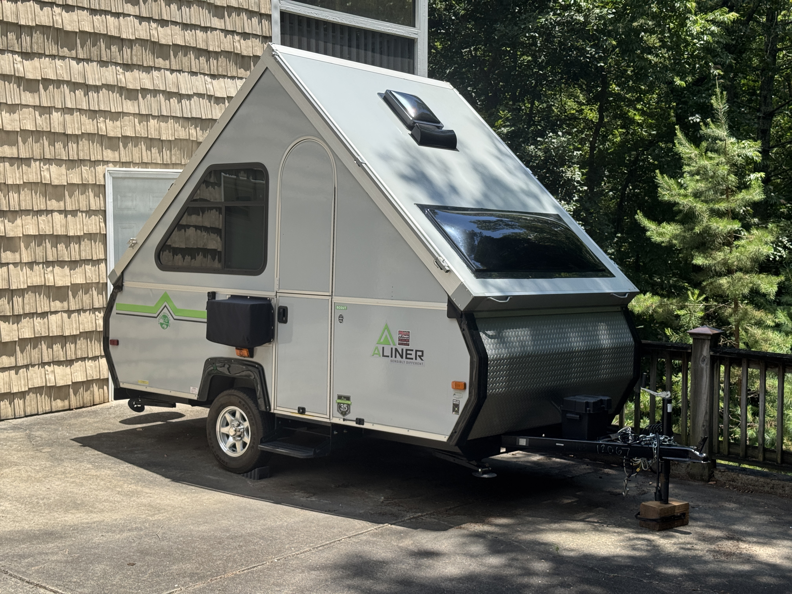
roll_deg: -0.5
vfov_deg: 30.3
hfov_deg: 39.7
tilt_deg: -6.6
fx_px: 1098
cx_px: 396
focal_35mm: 48
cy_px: 297
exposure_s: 1/2833
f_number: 1.78
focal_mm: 6.76
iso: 64
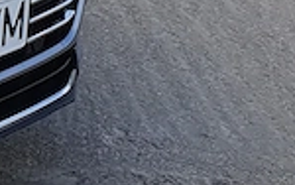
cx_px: -509
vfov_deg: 7.0
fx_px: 1480
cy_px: -154
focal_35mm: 184
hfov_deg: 9.5
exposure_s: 1/912
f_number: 2.4
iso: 50
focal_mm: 4.32
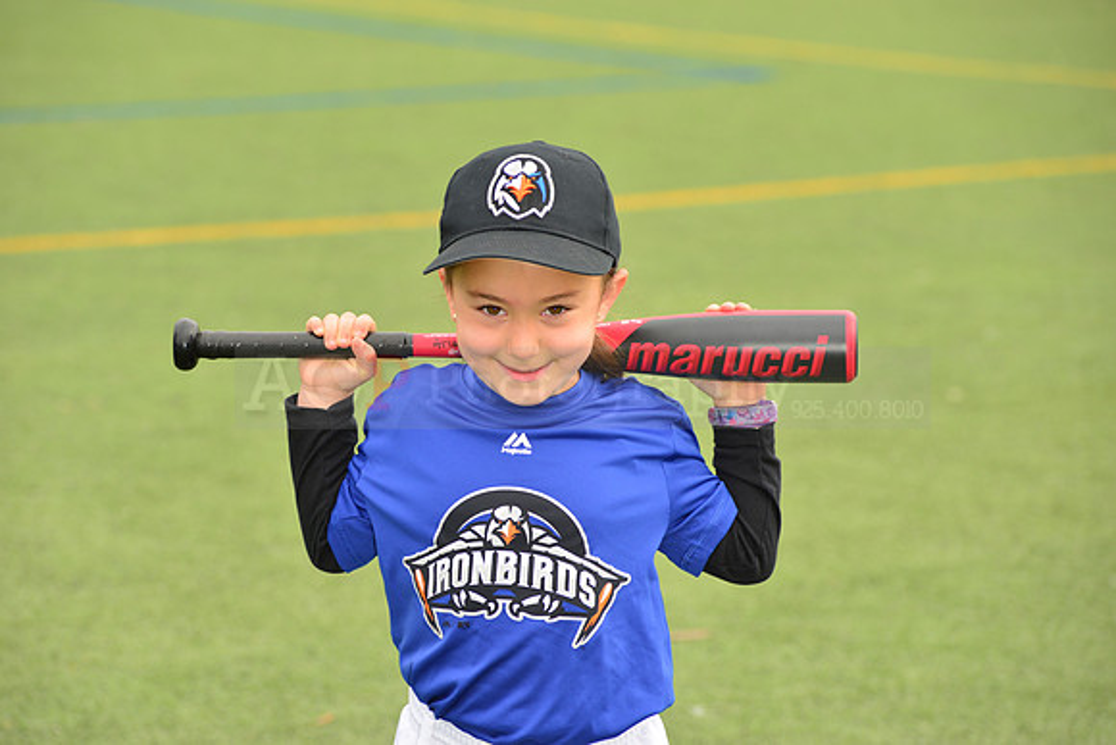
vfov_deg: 8.1
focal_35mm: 170
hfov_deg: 12.1
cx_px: 558
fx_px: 5271
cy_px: 372
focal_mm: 170
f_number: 8
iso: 250
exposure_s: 1/200
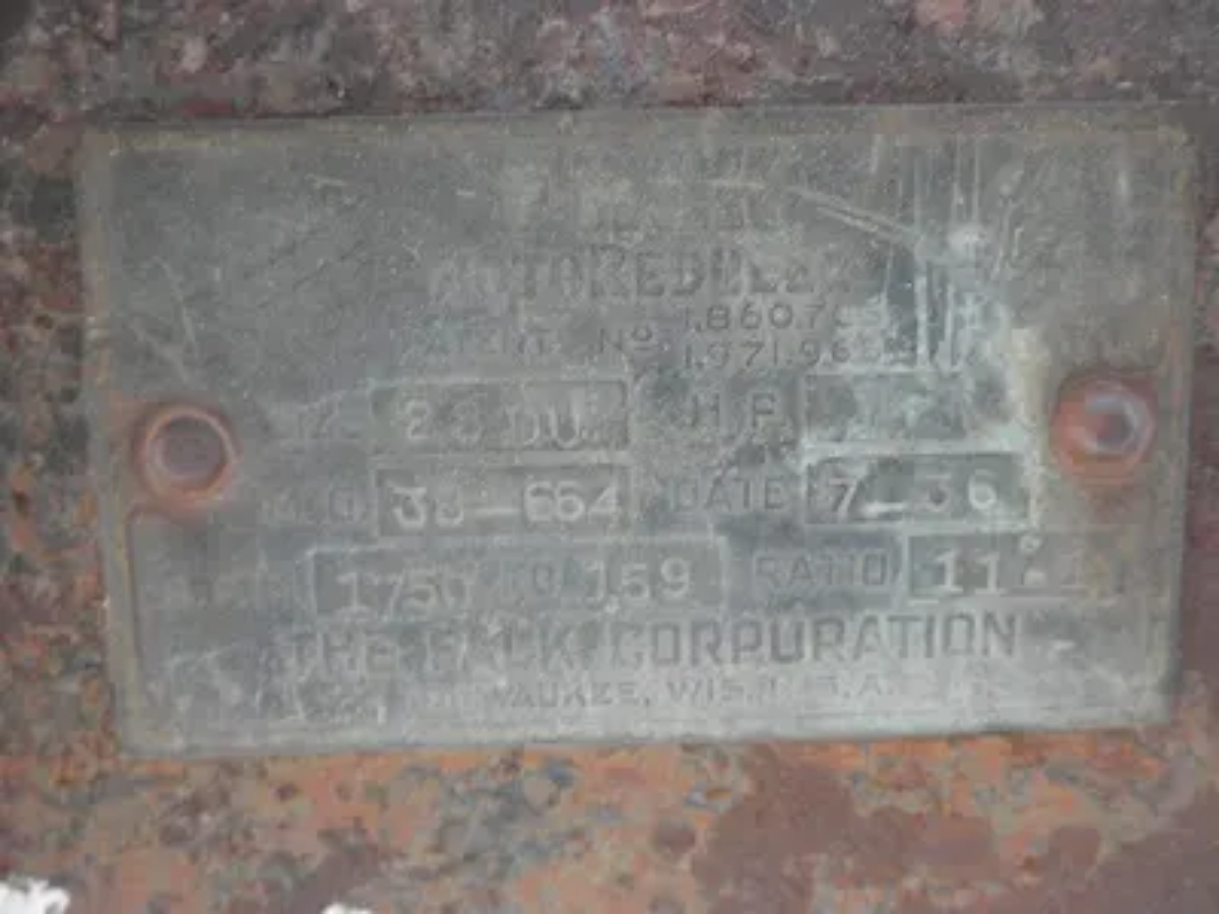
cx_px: 610
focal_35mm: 44
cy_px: 457
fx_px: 1549
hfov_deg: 42.9
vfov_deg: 32.9
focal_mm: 7.9
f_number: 3.4
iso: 100
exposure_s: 1/100
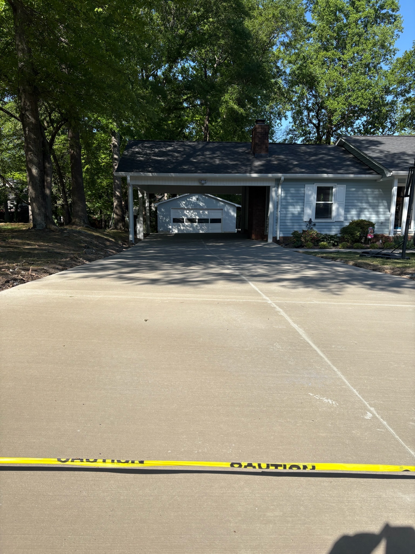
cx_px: 208
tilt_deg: -8.6
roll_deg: +0.3
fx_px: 416
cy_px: 277
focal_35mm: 26
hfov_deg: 53.1
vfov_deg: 67.3
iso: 50
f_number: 1.6
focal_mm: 5.96
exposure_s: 1/2985
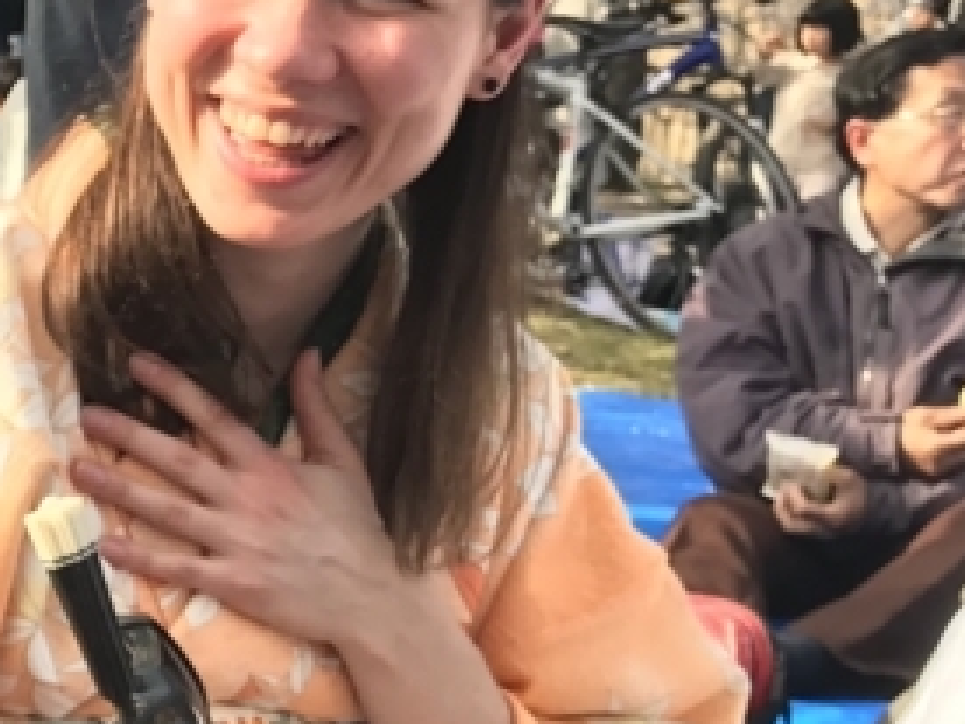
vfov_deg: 14.0
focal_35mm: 104
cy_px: 727
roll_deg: -5.0
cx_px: -538
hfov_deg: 16.9
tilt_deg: -13.7
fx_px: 2899
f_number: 1.8
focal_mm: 3.99
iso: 20
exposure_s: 1/399
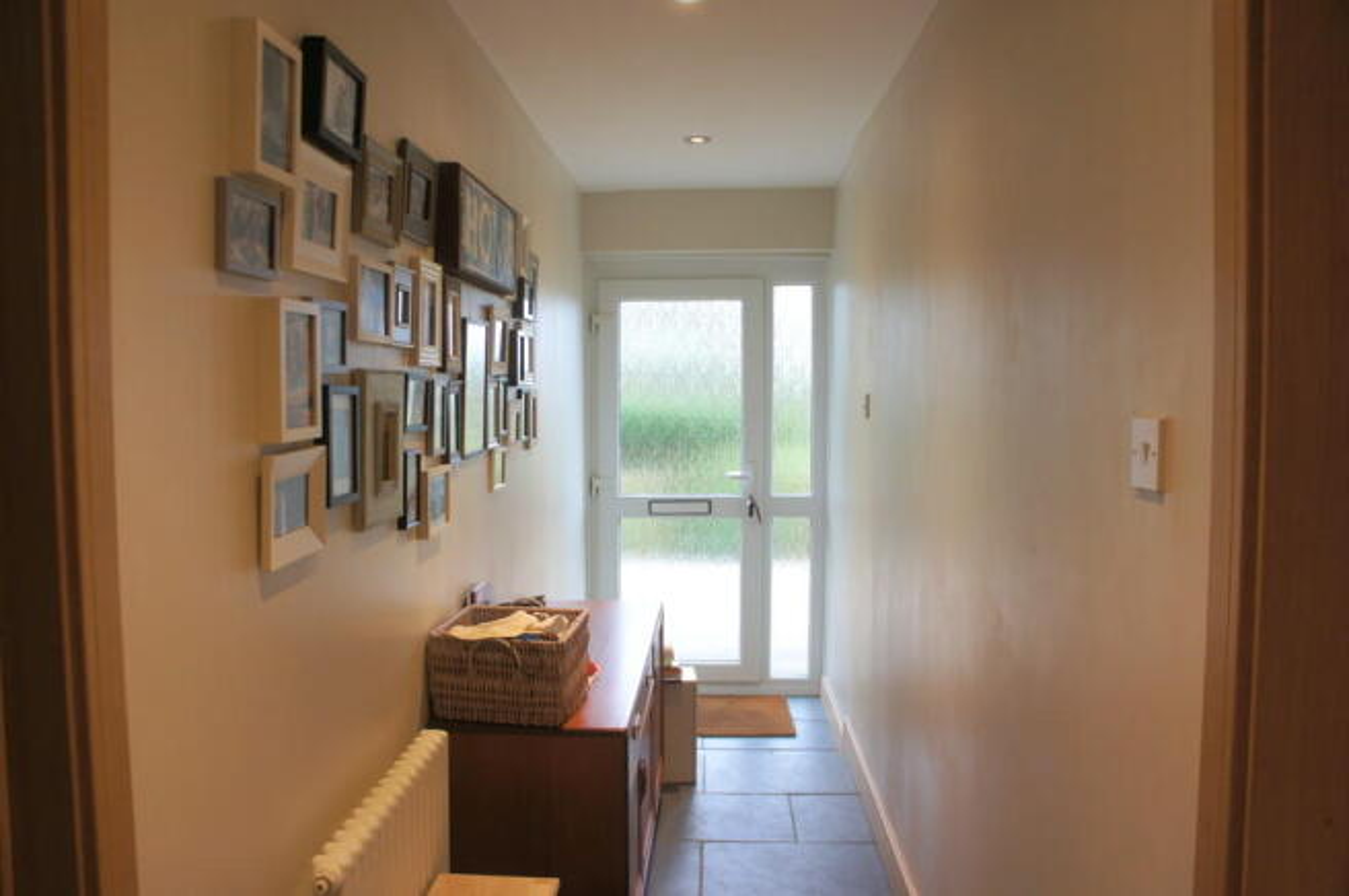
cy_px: 448
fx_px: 1011
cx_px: 674
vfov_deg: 47.8
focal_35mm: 27
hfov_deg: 67.4
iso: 200
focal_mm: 18
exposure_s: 1/40
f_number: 4.5
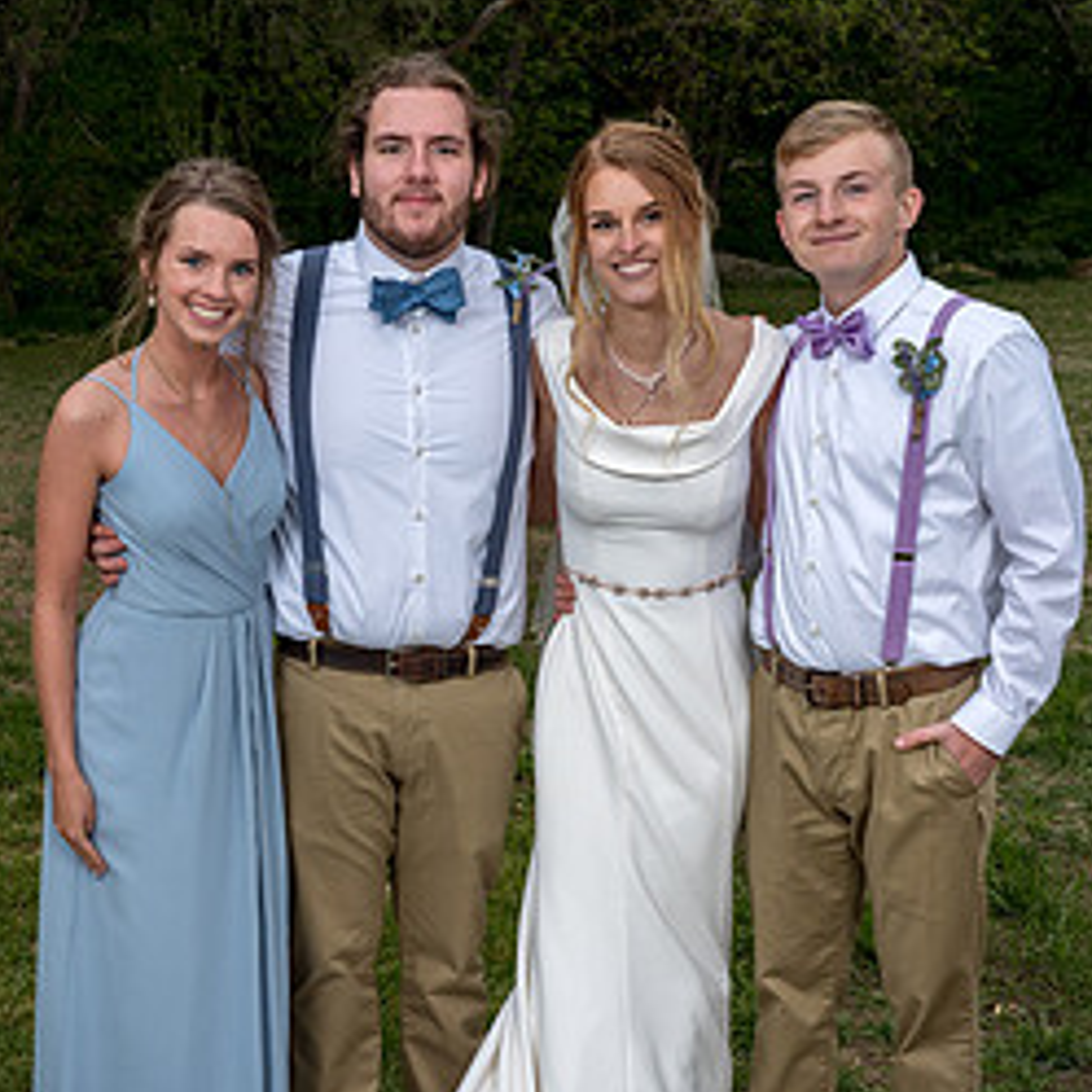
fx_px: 1642
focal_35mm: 46
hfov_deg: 36.8
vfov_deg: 36.3
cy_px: 754
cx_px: 566
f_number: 6.3
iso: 100
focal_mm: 30
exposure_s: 1/125
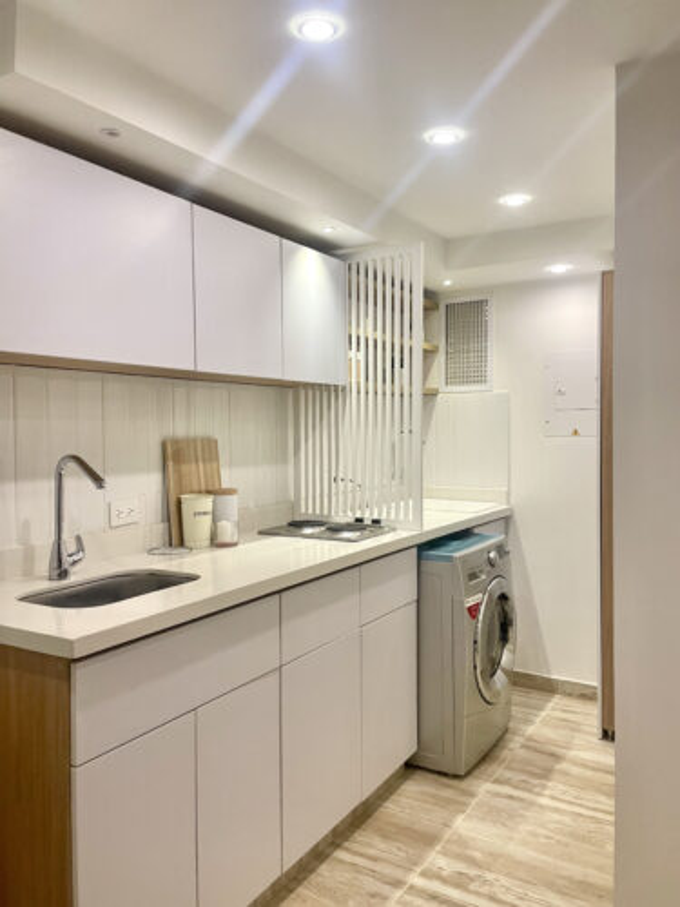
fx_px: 681
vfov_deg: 67.3
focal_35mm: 26
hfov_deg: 53.1
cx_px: 340
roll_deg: -0.5
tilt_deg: -0.8
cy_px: 454
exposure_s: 1/60
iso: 80
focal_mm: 4.2
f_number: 1.6
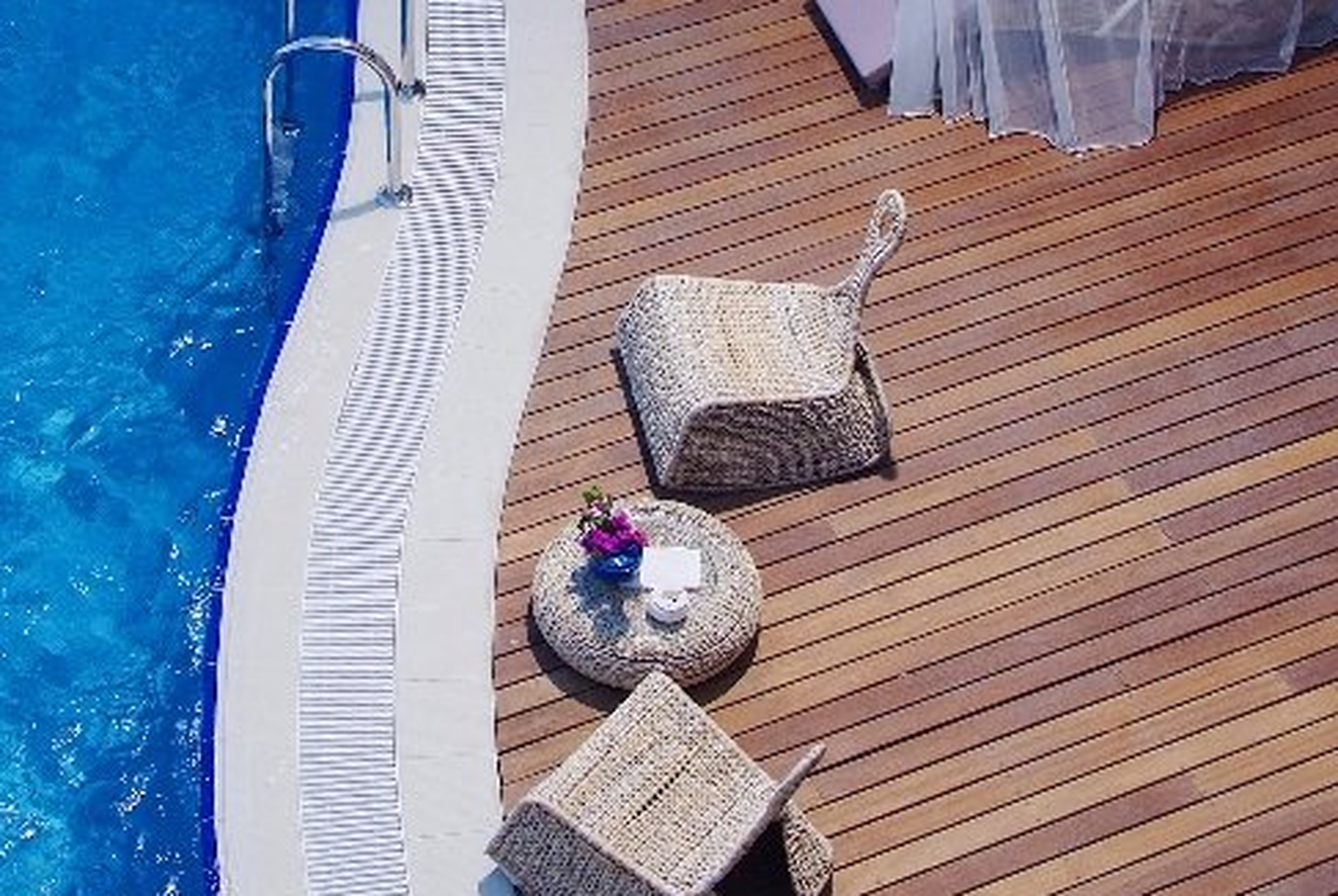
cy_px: 293
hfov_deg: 28.9
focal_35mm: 69
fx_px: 2568
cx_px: 374
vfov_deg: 19.7
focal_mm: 28
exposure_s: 1/100
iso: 100
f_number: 7.1
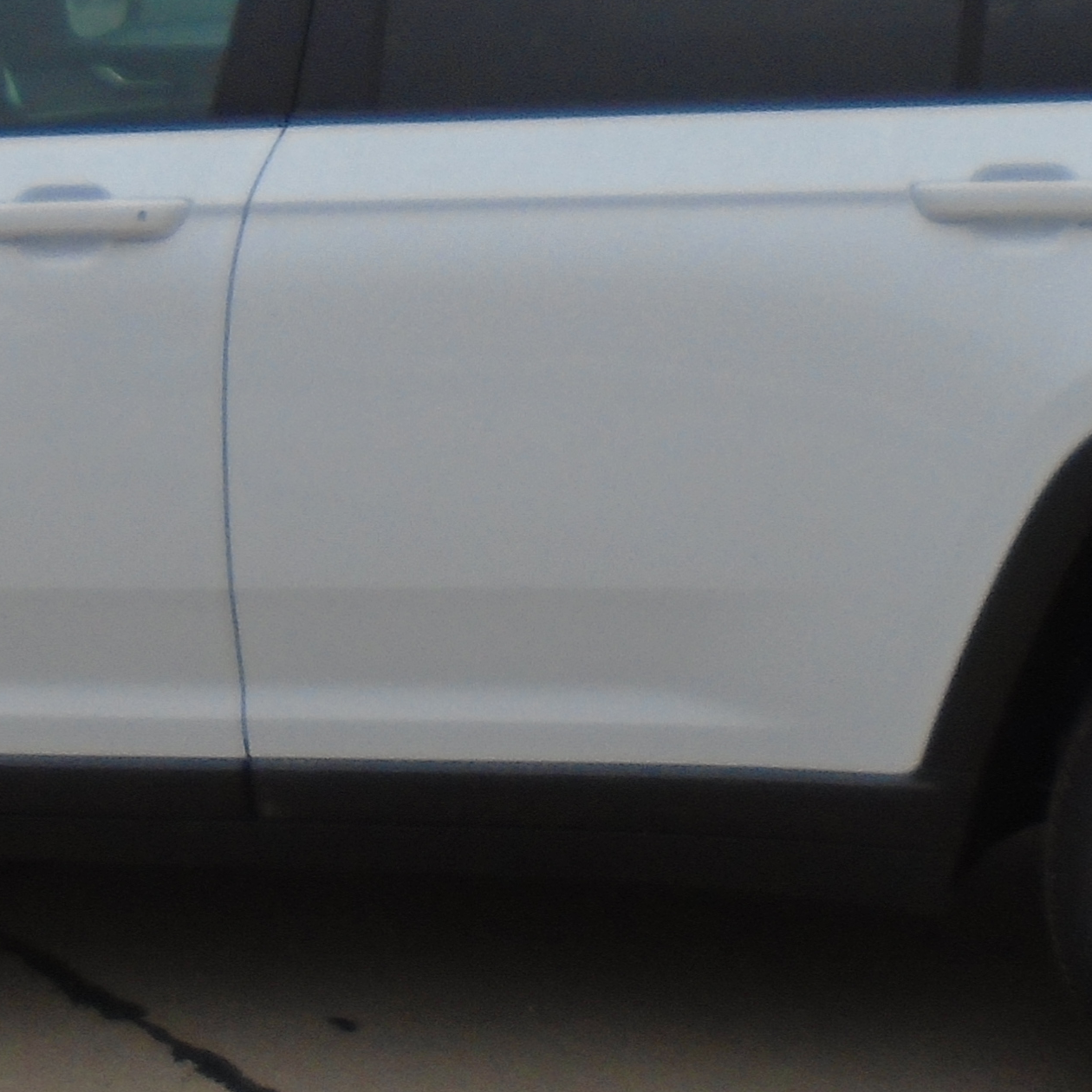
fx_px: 3355
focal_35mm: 94
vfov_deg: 18.5
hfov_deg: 18.5
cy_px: 536
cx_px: 481
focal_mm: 4.6
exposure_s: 1/800
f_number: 3.2
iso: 100
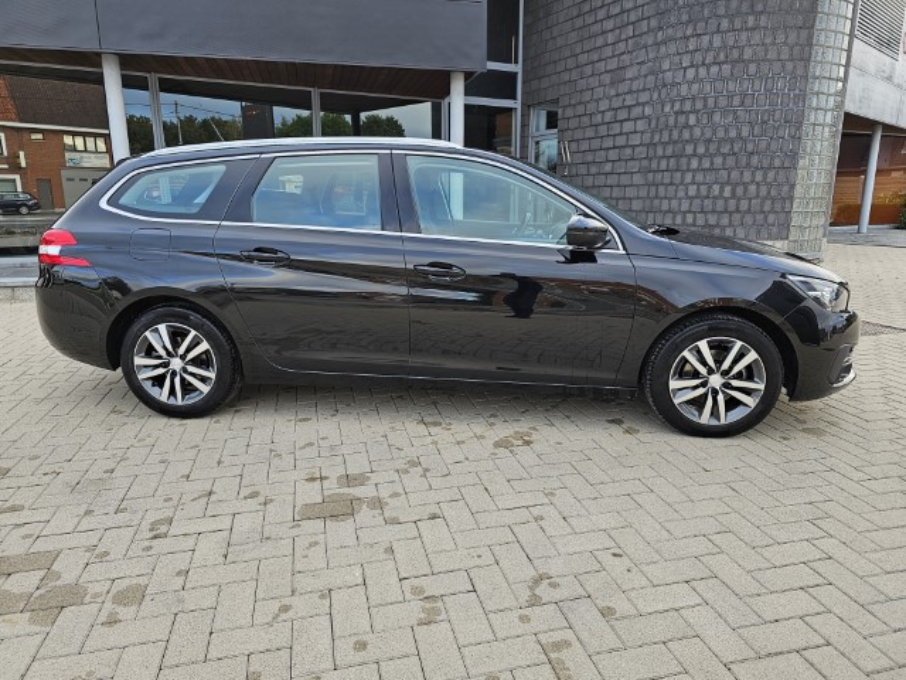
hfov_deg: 73.9
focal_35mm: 23
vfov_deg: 58.9
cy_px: 340
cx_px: 453
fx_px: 602
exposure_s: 1/180
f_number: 1.7
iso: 40
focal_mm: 6.3
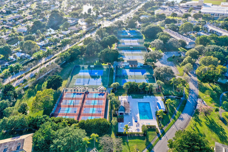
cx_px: 114
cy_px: 76
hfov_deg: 65.5
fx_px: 177
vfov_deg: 46.4
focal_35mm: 28
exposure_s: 1/240
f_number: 5
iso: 100
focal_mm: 10.3
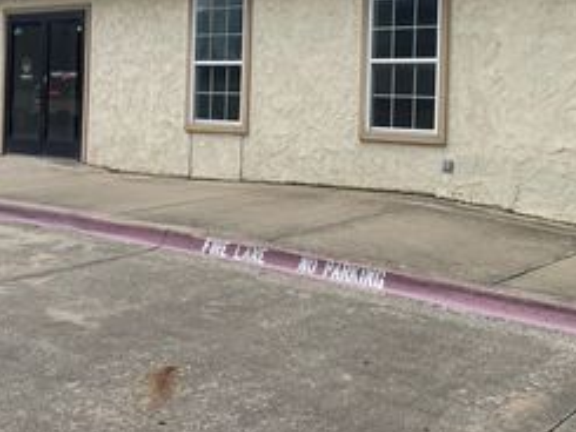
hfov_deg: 36.1
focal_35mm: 53
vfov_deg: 27.1
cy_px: 100
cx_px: 322
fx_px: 882
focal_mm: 4.2
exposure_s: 1/3040
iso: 32
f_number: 1.6
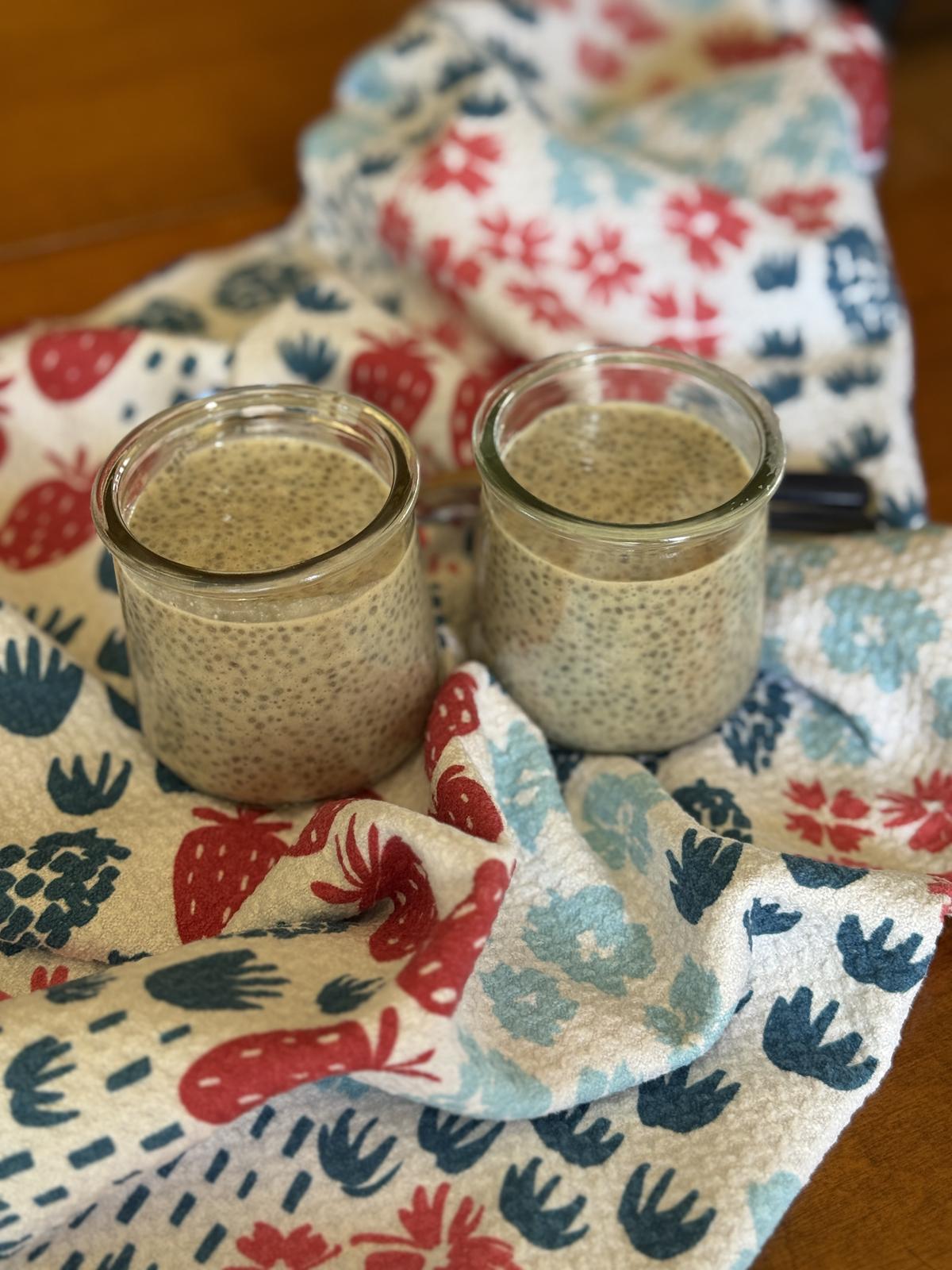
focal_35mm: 48
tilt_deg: -45.4
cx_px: 476
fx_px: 1760
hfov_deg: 30.3
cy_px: 635
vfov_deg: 39.7
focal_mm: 6.76
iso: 100
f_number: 1.78
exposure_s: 1/92
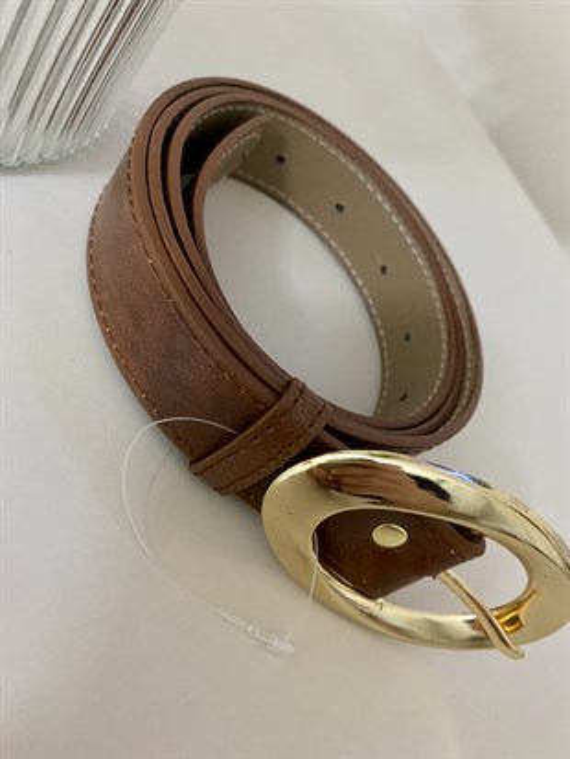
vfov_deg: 69.4
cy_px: 380
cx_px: 285
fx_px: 549
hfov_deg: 54.9
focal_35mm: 25
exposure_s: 1/25
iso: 640
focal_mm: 4.25
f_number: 1.8
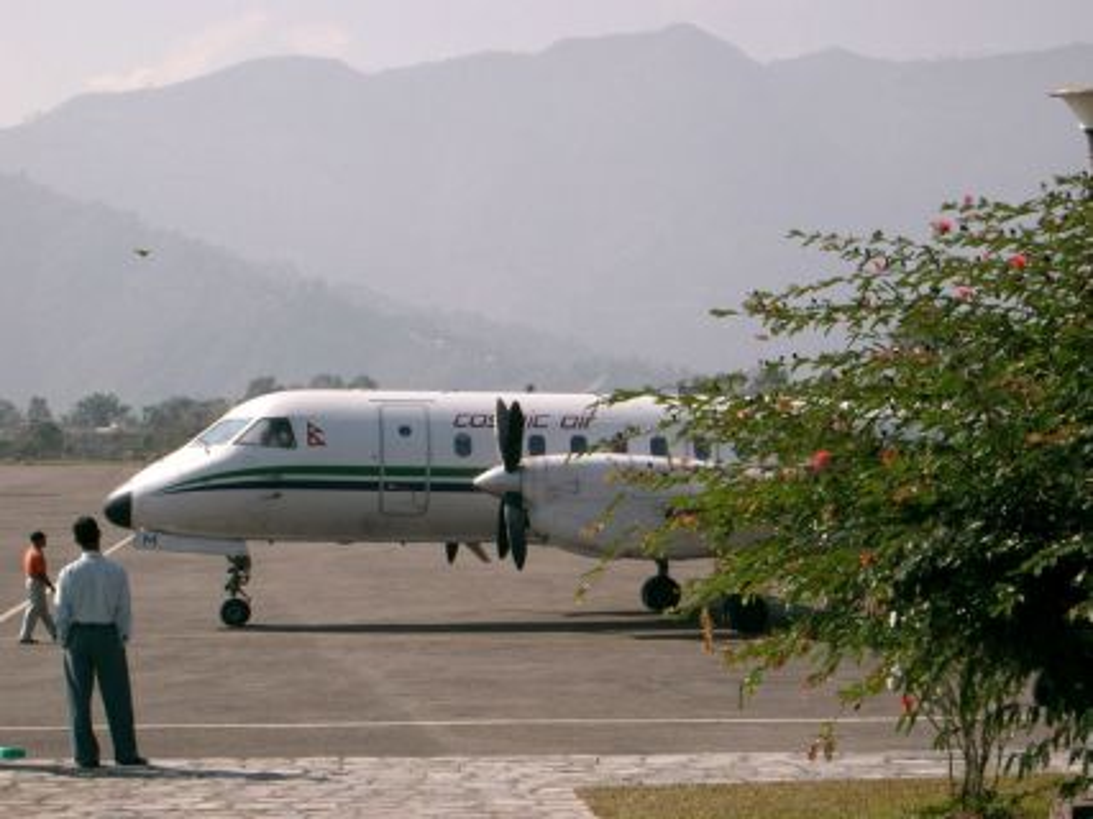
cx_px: 546
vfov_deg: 14.9
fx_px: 3125
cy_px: 410
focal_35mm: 99
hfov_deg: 19.8
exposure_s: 1/400
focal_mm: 20.3
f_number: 7.5
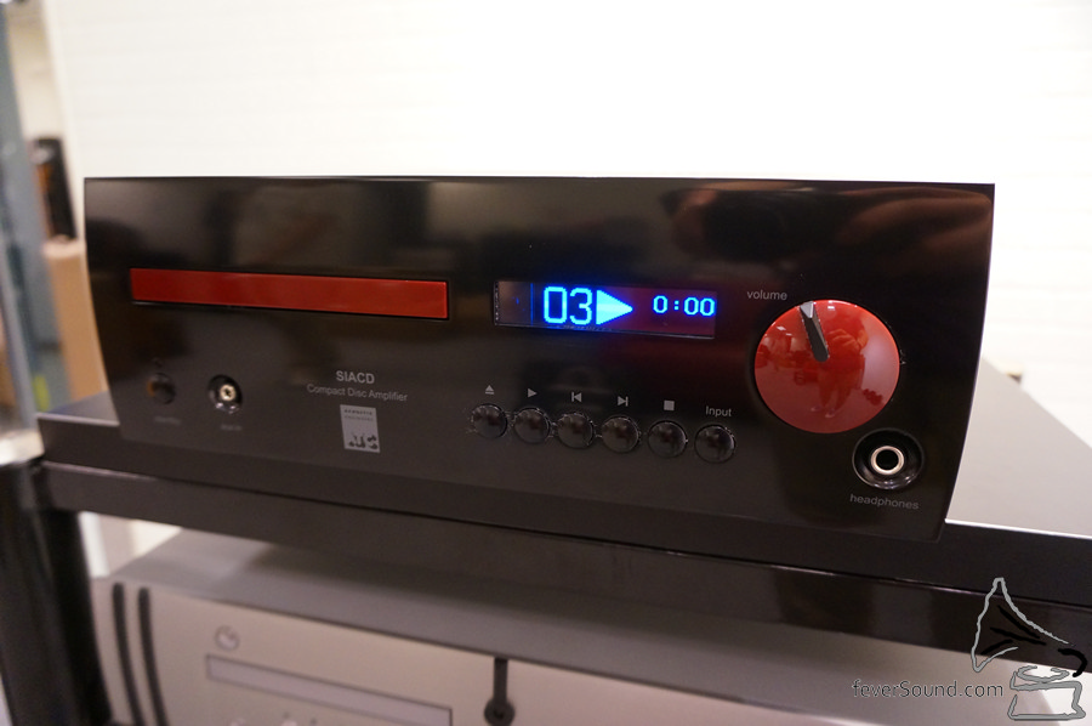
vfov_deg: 53.0
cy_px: 363
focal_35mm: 24
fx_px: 727
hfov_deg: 73.8
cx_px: 546
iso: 1600
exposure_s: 1/40
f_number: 3.5
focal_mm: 16
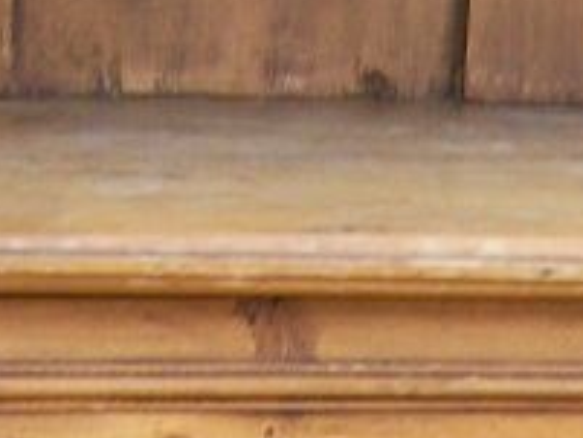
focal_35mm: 204
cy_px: 1369
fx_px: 3438
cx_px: 116
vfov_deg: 6.6
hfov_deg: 9.7
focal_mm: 5.7
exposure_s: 1/80
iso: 80
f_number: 2.9
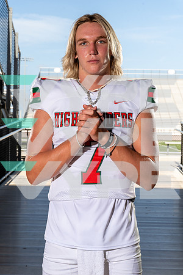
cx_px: 92
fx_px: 534
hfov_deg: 19.5
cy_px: 138
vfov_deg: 28.8
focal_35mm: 70
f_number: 10
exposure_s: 1/250
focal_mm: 70
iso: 160
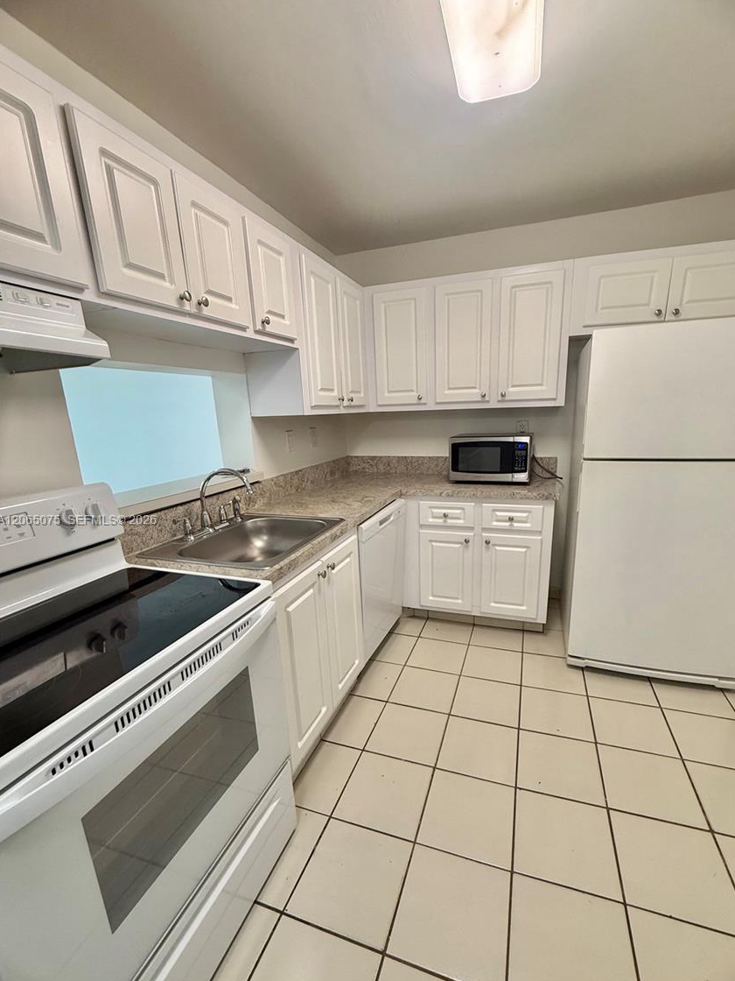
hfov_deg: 81.7
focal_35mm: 15
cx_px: 388
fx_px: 425
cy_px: 521
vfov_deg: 98.0
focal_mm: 2.22
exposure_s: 1/120
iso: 250
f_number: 2.2
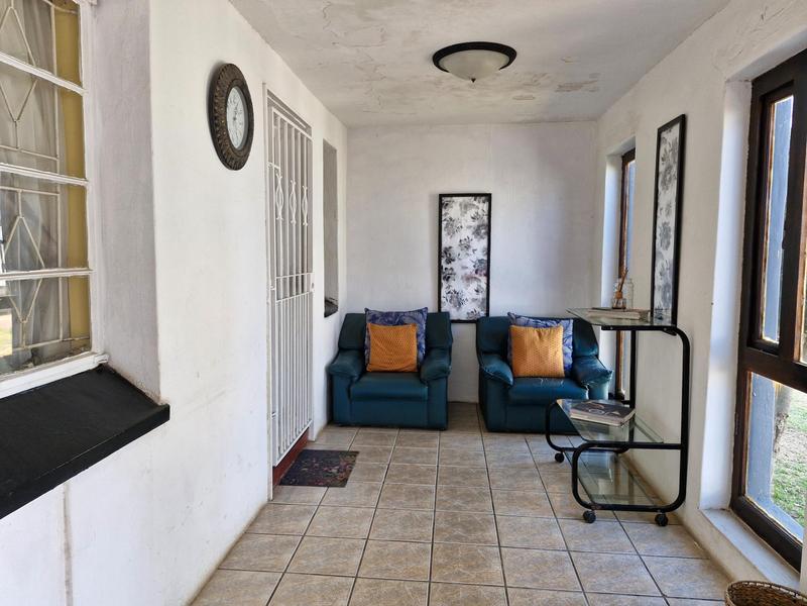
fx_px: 536
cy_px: 303
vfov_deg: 58.9
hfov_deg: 73.9
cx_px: 404
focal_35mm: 23
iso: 125
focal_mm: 5.54
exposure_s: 1/180
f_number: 1.8
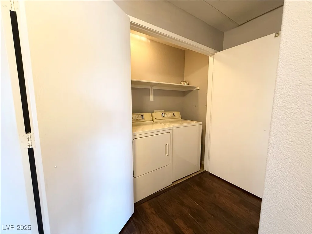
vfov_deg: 85.7
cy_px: 117
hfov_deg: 102.1
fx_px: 126
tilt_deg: -5.6
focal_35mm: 14
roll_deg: +0.5
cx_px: 156
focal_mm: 2.22
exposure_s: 1/60
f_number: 2.2
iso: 400
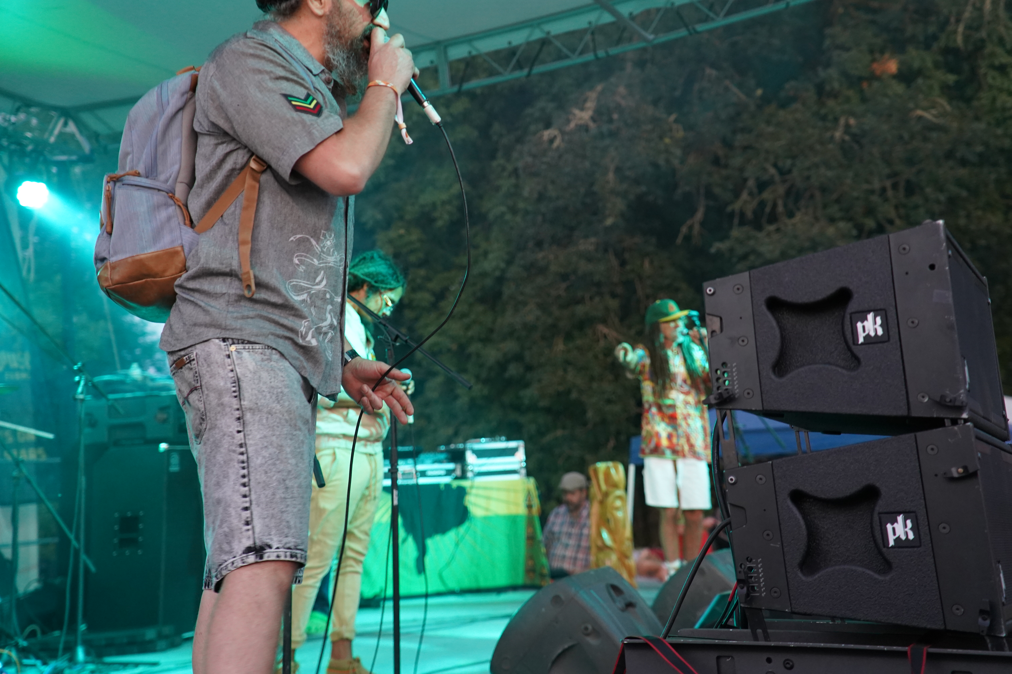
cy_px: 337
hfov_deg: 33.9
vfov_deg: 23.0
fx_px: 1658
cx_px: 506
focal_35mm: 59
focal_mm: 59
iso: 3200
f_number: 4
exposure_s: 1/160
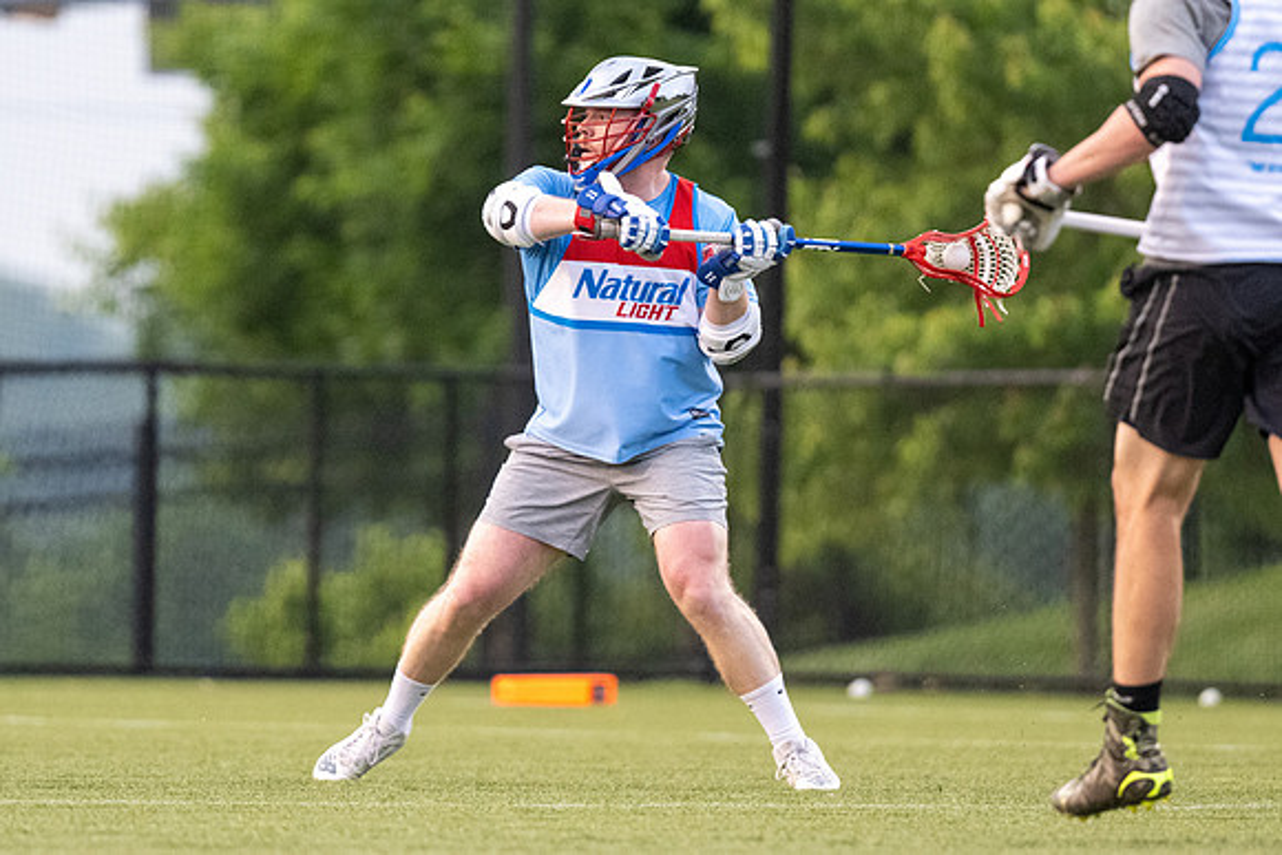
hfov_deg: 2.6
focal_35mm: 791
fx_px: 28181
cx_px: 683
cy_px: 339
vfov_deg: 1.7
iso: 7200
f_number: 5.6
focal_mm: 500
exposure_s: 1/1000
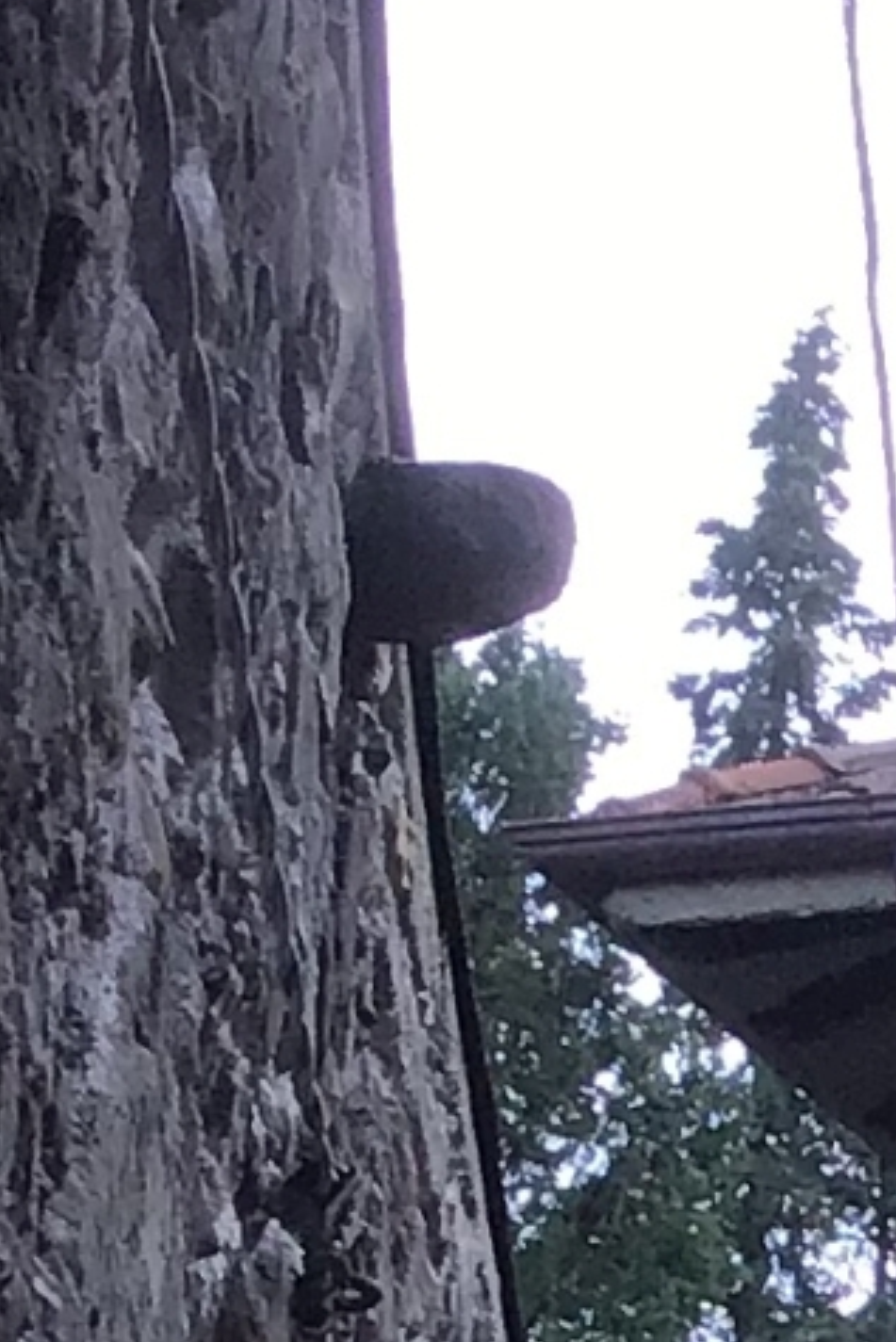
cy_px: 2373
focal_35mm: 190
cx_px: 2640
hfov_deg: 6.6
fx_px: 7088
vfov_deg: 10.2
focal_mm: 3.3
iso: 32
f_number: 2.4
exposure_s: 1/100
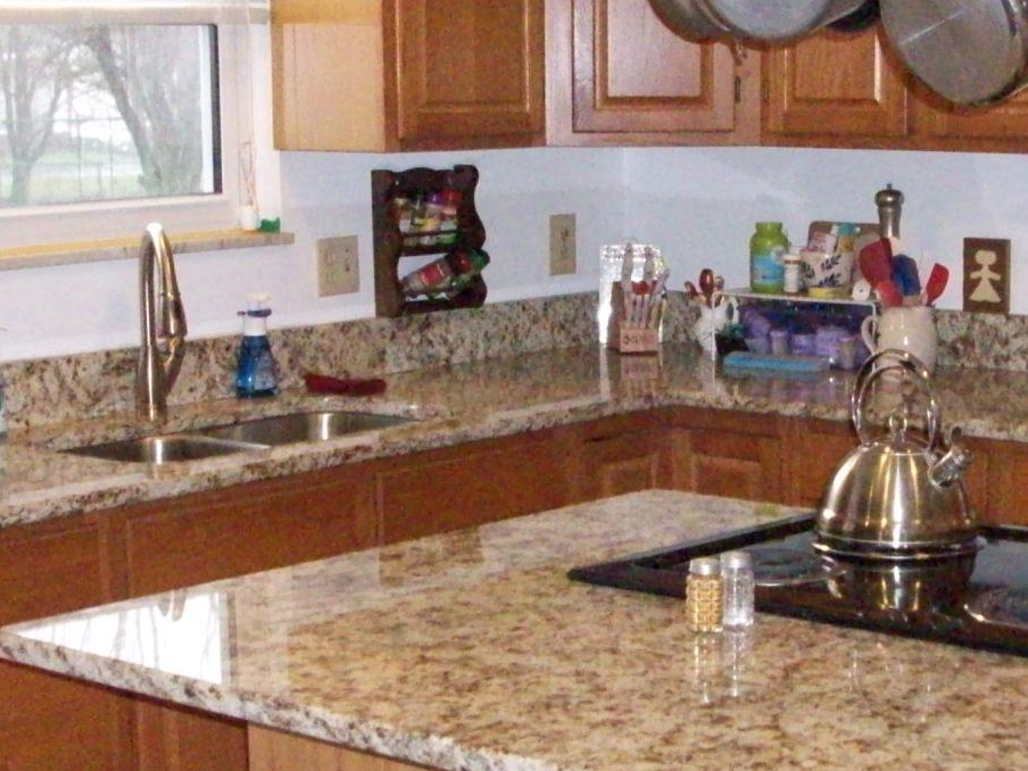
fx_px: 2287
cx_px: 781
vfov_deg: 19.1
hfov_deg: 25.0
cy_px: 438
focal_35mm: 77
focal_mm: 5.7
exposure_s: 1/128
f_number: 2.8
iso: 800
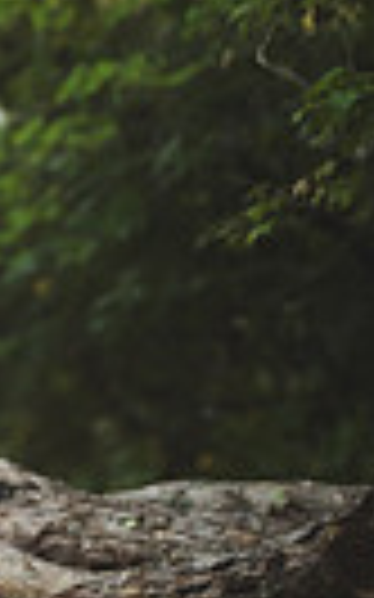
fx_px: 8734
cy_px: 146
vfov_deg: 3.9
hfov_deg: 2.4
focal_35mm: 535
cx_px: -788
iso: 500
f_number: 2.8
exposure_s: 1/250
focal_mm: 120
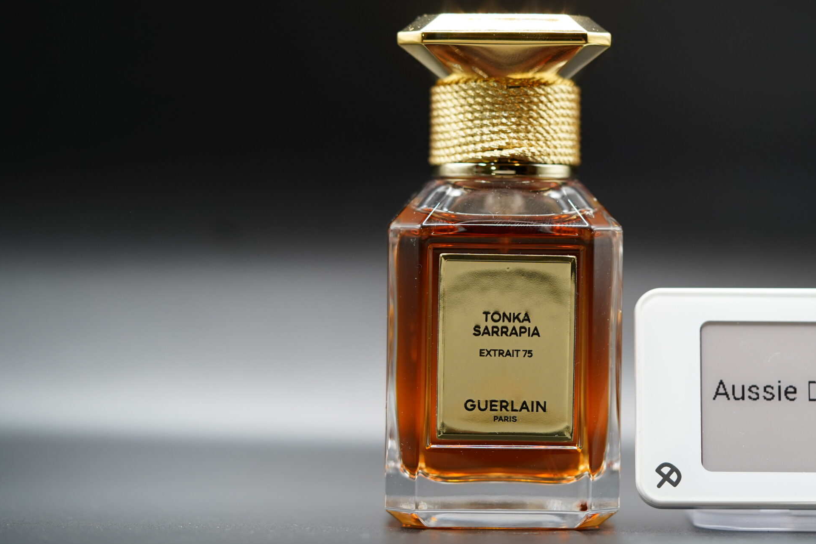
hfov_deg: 17.0
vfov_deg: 11.4
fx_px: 2720
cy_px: 202
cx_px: 515
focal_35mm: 120
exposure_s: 1/100
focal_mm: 90
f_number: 2.8
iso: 1000
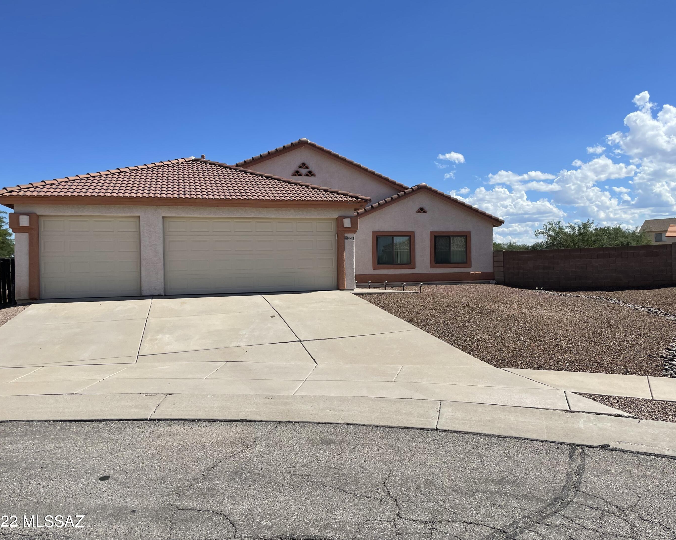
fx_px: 560
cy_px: 268
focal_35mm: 28
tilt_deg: +0.9
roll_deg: +0.3
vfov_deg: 51.5
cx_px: 343
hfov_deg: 62.2
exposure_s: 1/5814
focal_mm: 4.2
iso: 32
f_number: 1.6
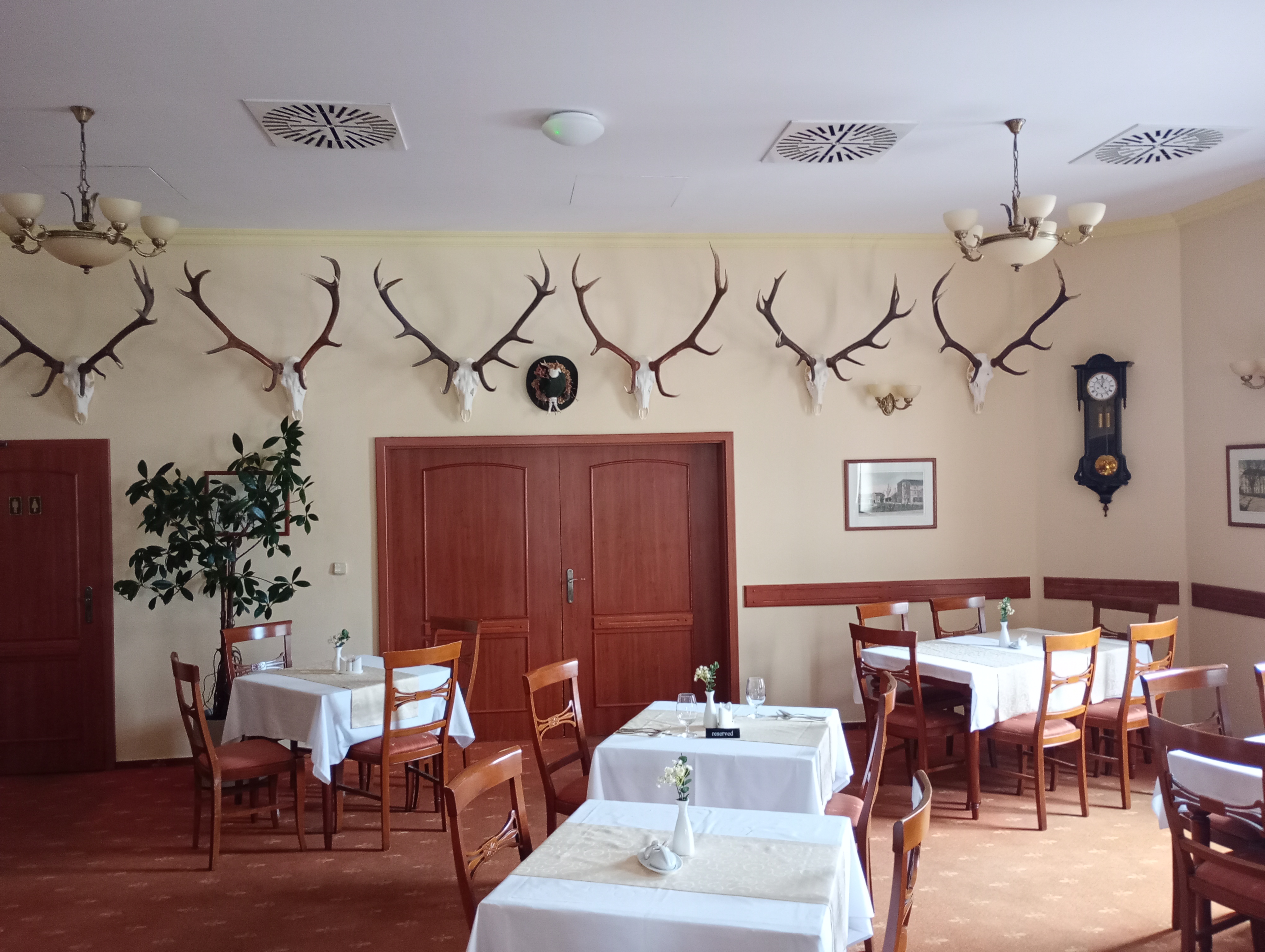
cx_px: 632
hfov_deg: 63.4
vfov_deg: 49.9
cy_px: 476
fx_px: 1025
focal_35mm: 28
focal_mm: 4.27
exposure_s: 1/25
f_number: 1.8
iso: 1756
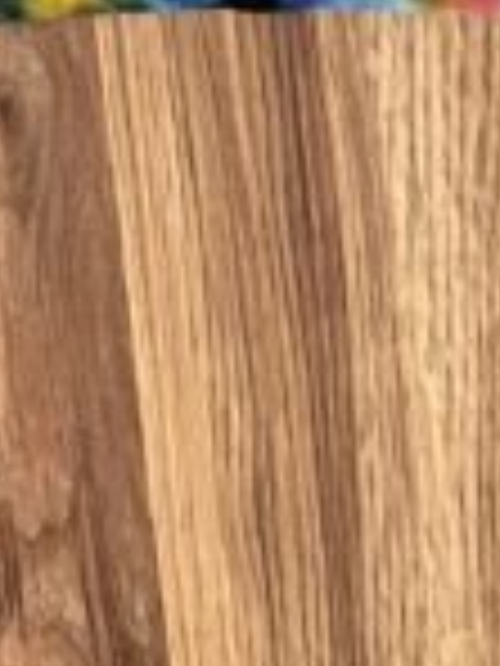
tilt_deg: -78.3
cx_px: -464
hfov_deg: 7.9
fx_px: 3467
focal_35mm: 180
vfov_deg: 8.8
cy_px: -1390
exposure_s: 1/40
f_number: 1.5
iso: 640
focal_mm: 5.7
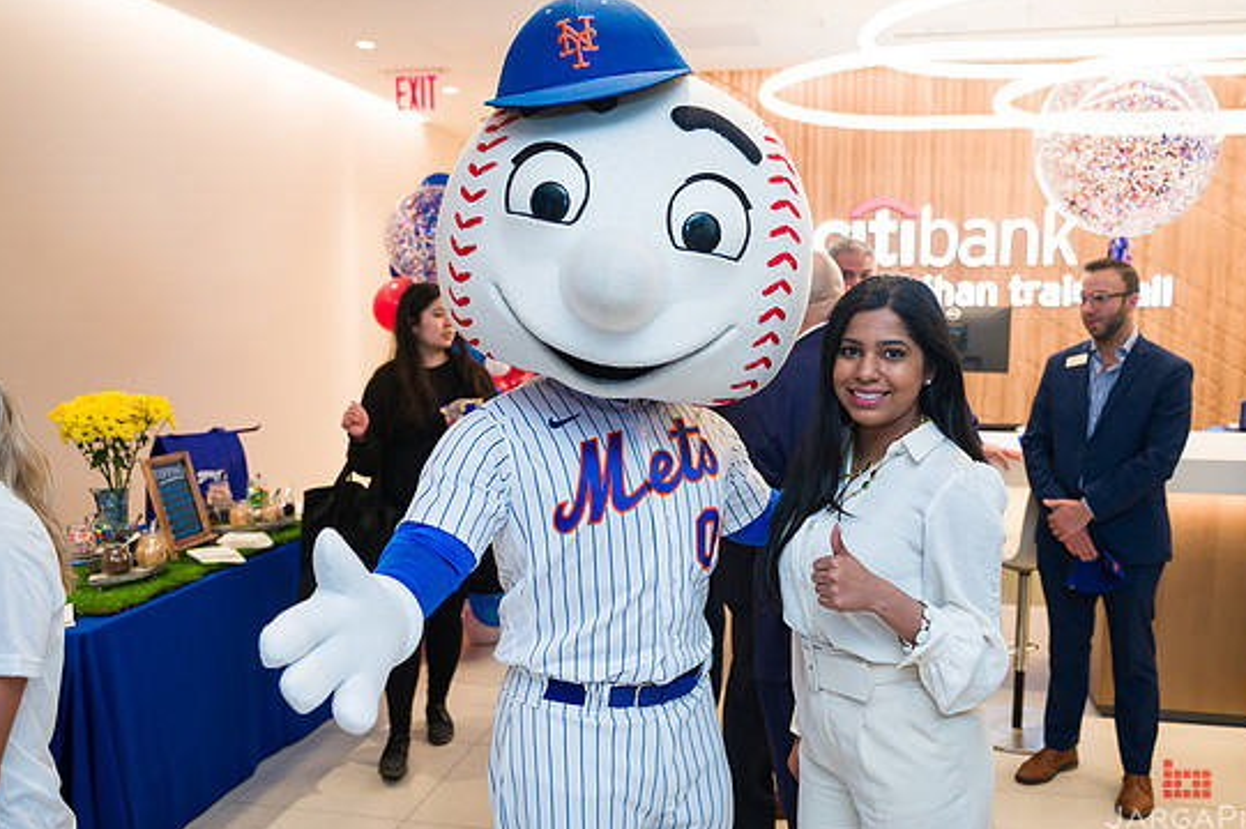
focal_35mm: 30
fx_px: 1038
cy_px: 435
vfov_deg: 43.5
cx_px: 659
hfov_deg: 61.9
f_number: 4
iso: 400
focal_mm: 28
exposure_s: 1/200
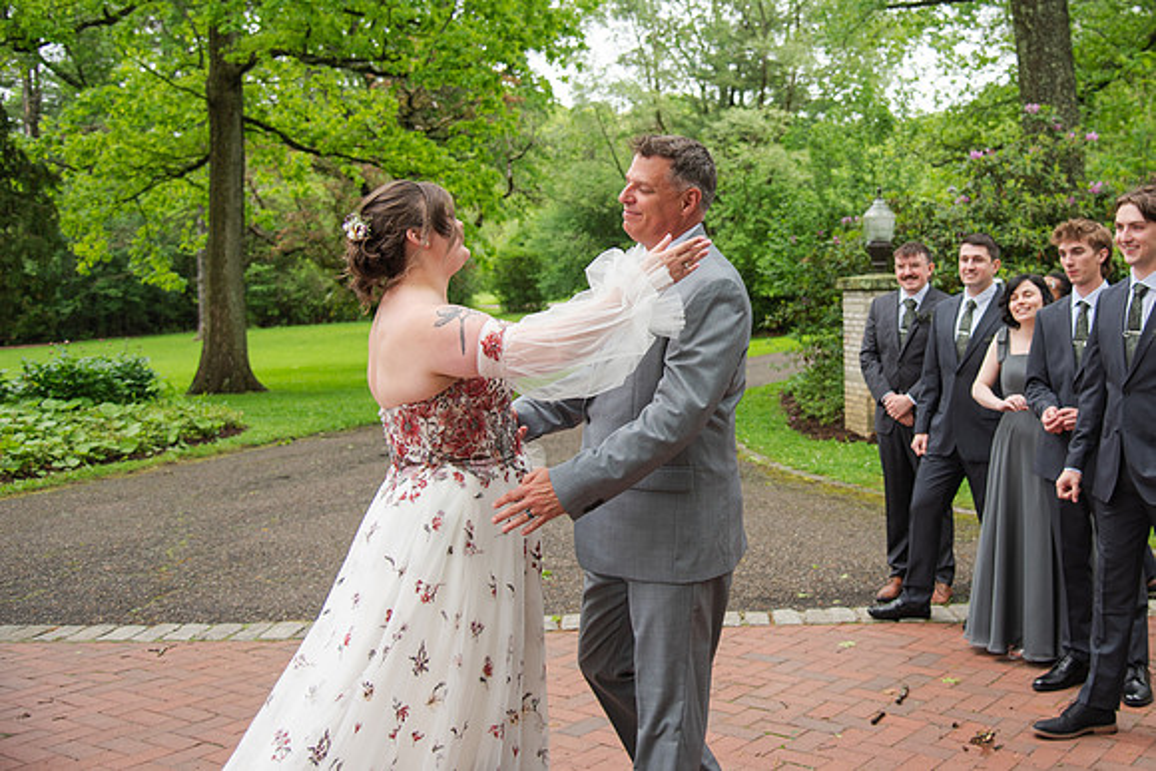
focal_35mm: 42
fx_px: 1338
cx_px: 752
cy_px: 269
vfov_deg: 32.0
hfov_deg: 46.1
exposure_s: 1/400
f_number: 4
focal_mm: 32
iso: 200
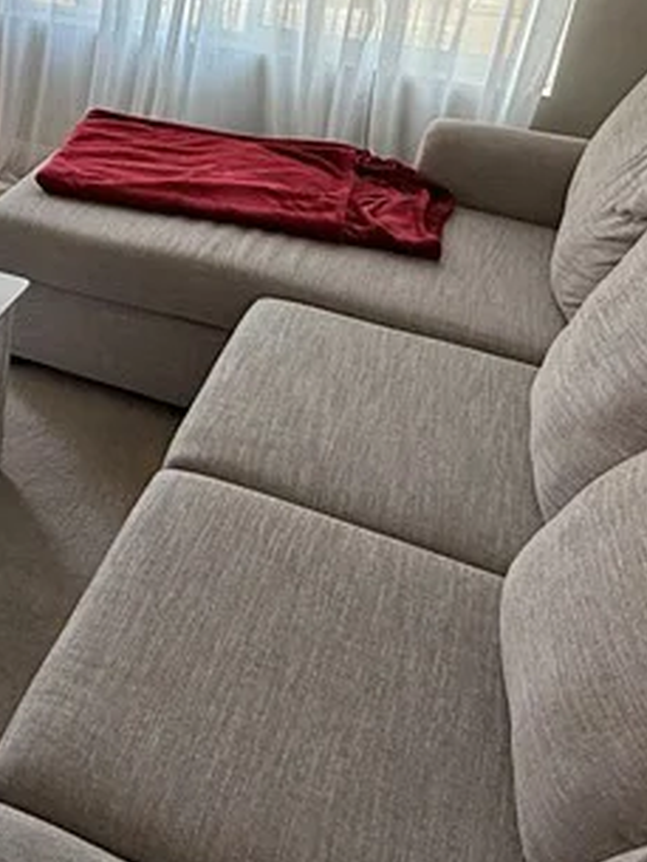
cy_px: 189
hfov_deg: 26.3
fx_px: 1170
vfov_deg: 39.1
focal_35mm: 47
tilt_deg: -22.7
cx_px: -195
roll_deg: -0.3
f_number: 2.2
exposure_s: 1/109
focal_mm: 2.22
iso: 50
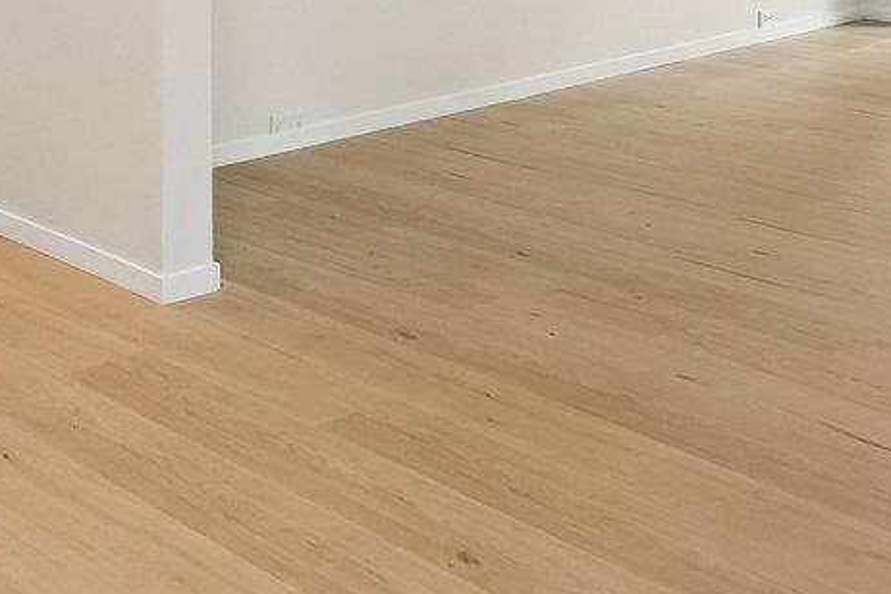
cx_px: 345
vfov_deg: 19.6
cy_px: -244
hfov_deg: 32.3
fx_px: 1534
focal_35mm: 62
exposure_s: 1/25
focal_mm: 14
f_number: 8
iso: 640
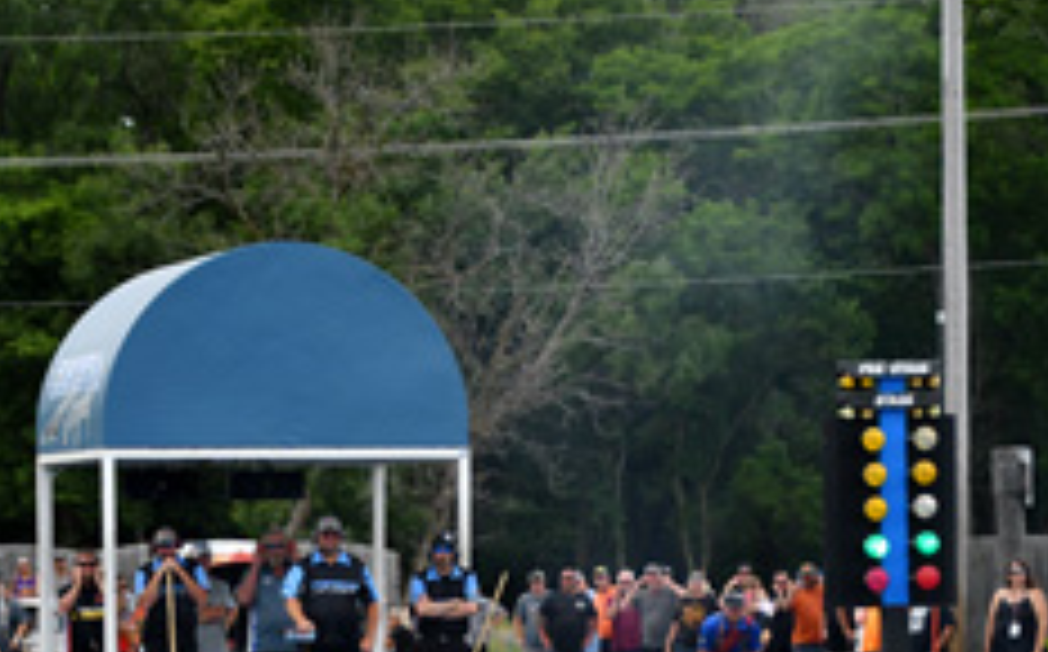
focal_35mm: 263
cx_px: 643
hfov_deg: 8.0
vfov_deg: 5.0
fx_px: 7503
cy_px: 549
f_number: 5.6
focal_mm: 80
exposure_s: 1/1250
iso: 160
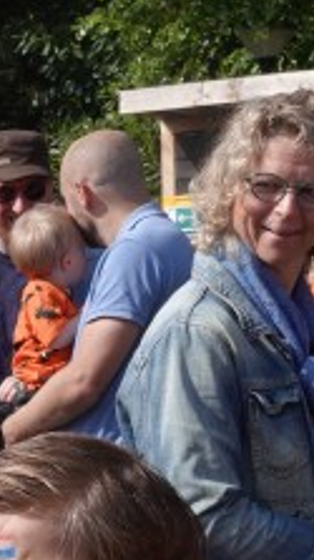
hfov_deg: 8.3
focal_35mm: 144
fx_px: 2137
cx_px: -45
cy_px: 733
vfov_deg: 14.3
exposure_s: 1/800
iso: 100
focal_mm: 12.33
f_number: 4
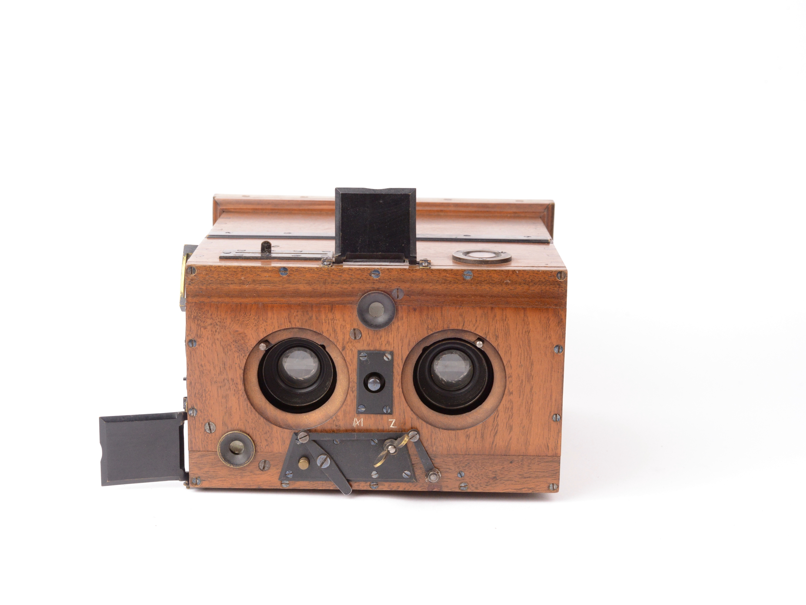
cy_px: 302
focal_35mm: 65
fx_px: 1513
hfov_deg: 29.8
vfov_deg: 22.6
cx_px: 387
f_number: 13
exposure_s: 1/125
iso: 2500
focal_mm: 60
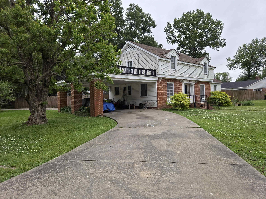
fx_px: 177
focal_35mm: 23
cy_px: 100
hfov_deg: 73.9
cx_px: 133
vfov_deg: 58.9
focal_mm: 5.4
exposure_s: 1/1402
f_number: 1.8
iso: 80
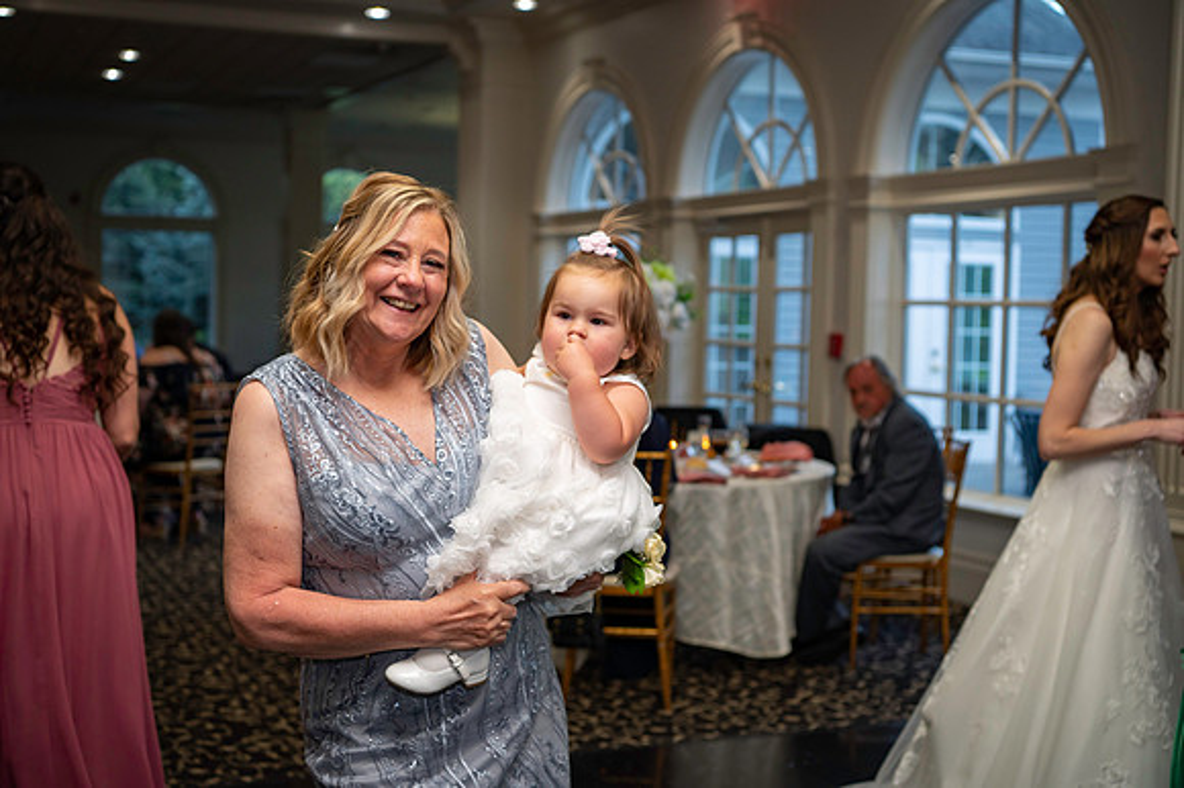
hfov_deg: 39.6
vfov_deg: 27.0
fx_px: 1643
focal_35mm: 50
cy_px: 394
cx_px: 592
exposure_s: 1/125
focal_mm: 50
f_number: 3.5
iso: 800
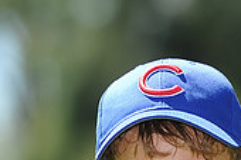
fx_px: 4575
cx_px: 163
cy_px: 242
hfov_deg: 3.0
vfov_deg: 2.0
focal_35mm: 684
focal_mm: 200
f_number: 4.5
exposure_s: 1/640
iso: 200
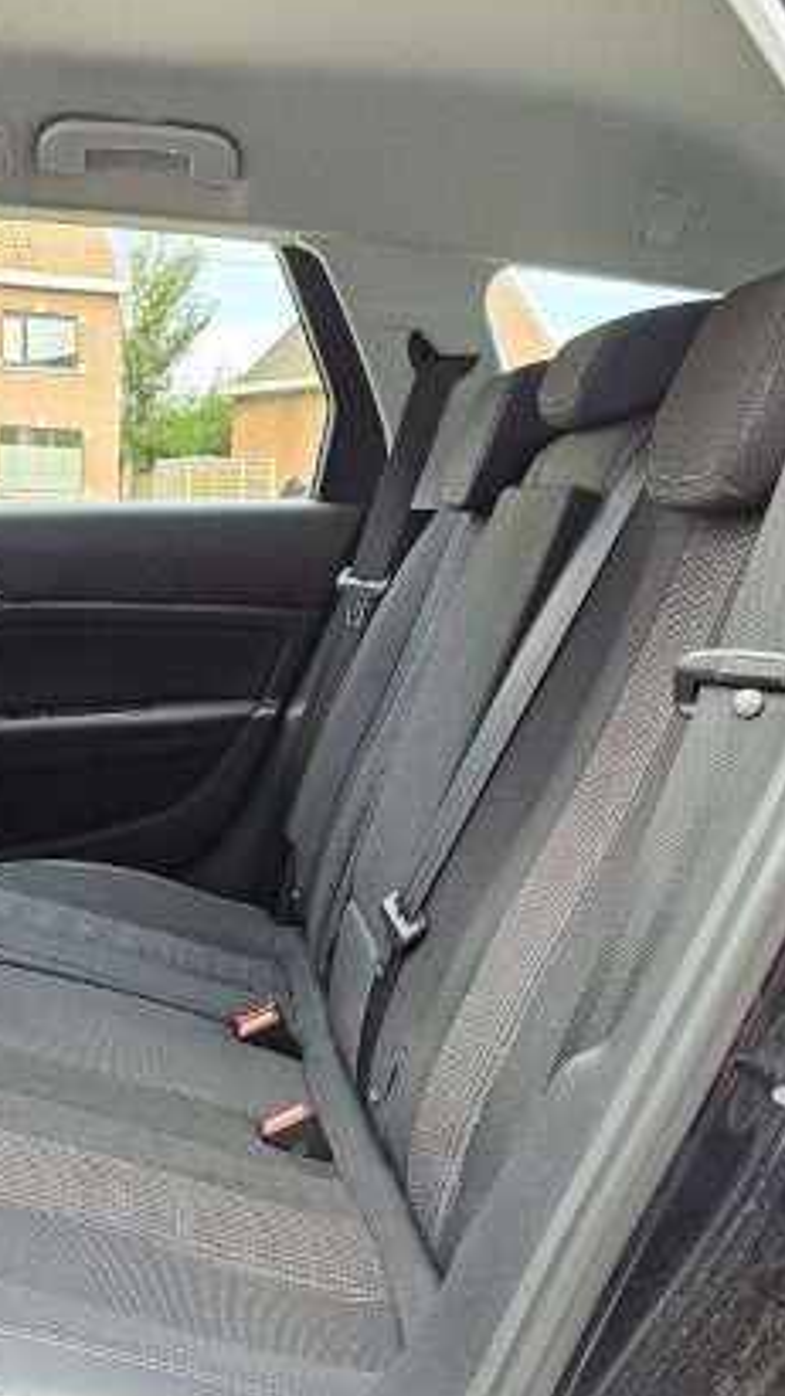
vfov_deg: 50.1
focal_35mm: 39
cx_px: 248
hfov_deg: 30.1
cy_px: 992
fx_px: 1444
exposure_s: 1/100
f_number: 1.7
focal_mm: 6.3
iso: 250
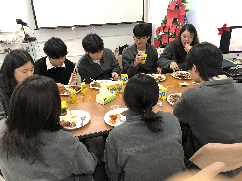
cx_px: 121
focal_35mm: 28
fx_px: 196
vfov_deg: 49.7
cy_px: 90
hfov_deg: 63.4
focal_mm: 3.99
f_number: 1.8
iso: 64
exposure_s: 1/17
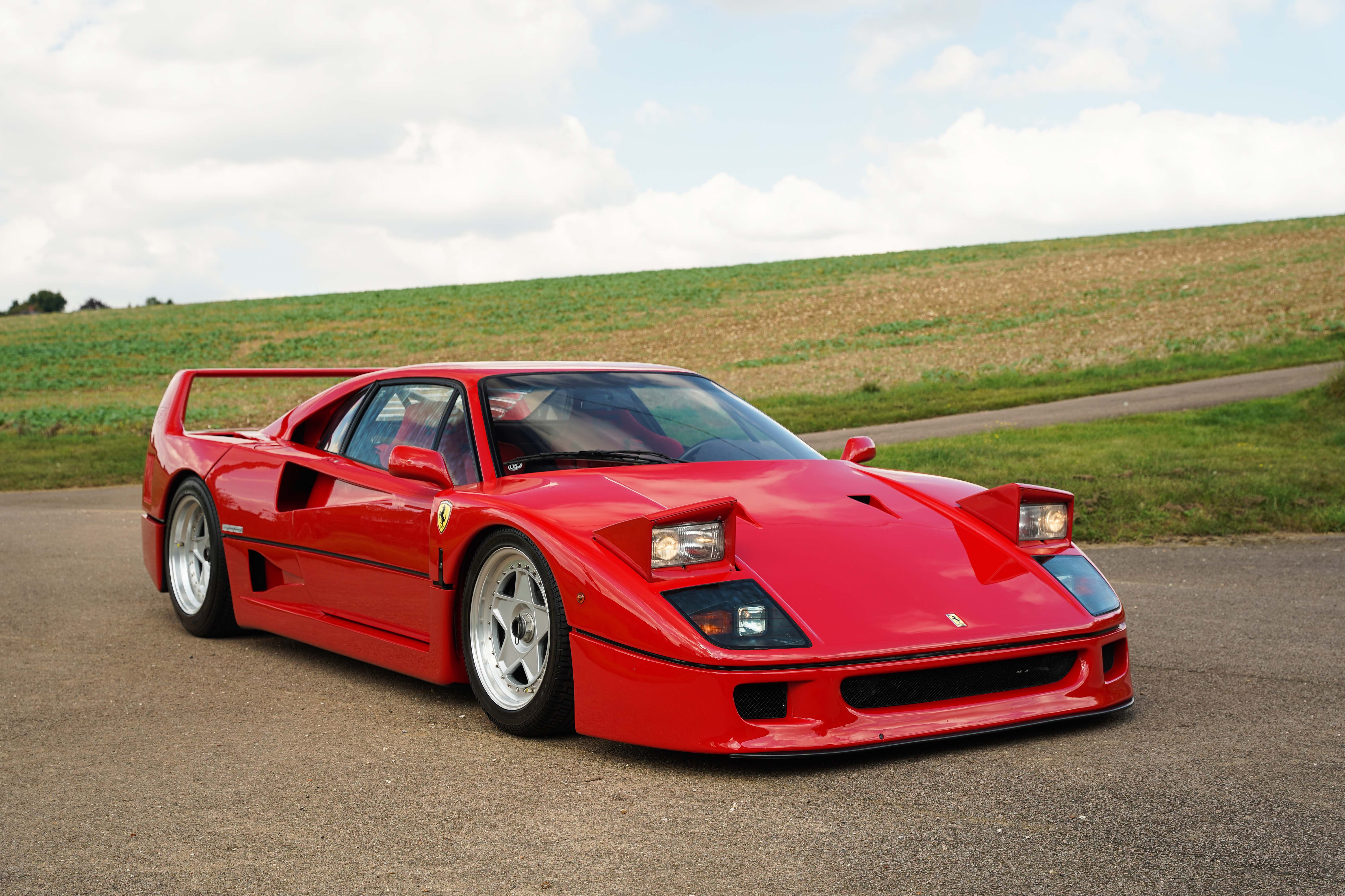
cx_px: 672
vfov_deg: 27.5
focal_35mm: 49
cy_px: 448
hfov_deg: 40.3
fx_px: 1834
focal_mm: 49.1
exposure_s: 1/200
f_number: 5.6
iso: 160
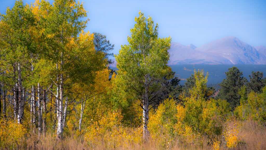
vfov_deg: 7.7
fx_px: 1115
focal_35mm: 158
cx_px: 133
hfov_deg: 13.6
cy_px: 67
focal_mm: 150
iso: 200
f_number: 6.3
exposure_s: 1/1000
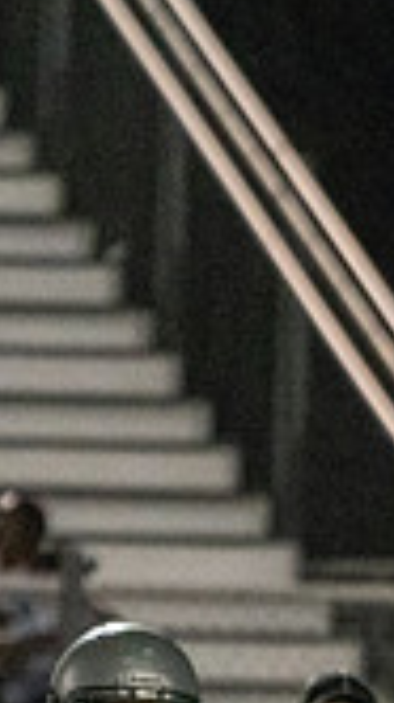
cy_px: 892
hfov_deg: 1.1
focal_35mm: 1088
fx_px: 20269
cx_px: 1101
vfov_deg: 2.0
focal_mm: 244
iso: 20000
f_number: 5.6
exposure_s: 1/1000
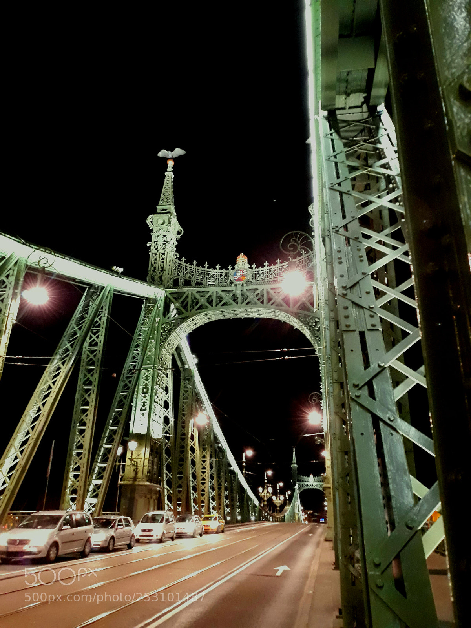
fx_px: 490
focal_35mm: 27
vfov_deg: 65.3
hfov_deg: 51.4
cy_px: 314
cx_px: 236
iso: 640
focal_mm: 3.71
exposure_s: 1/20
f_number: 1.7
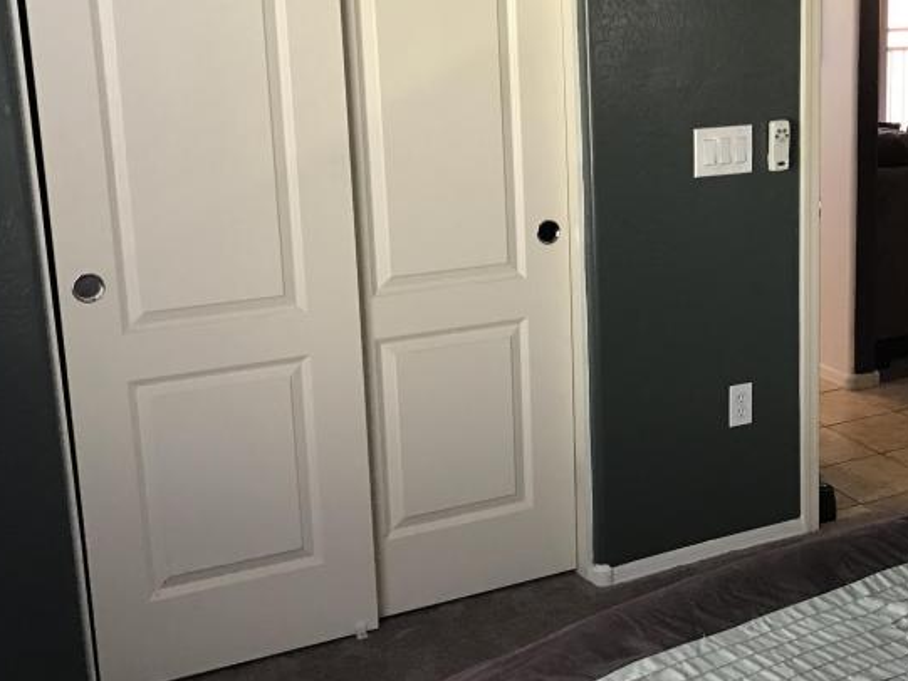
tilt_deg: -11.6
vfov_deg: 27.5
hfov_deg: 34.8
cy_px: 282
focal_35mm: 53
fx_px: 1391
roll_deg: +0.3
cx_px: 757
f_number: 1.8
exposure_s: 1/15
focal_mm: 3.99
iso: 40
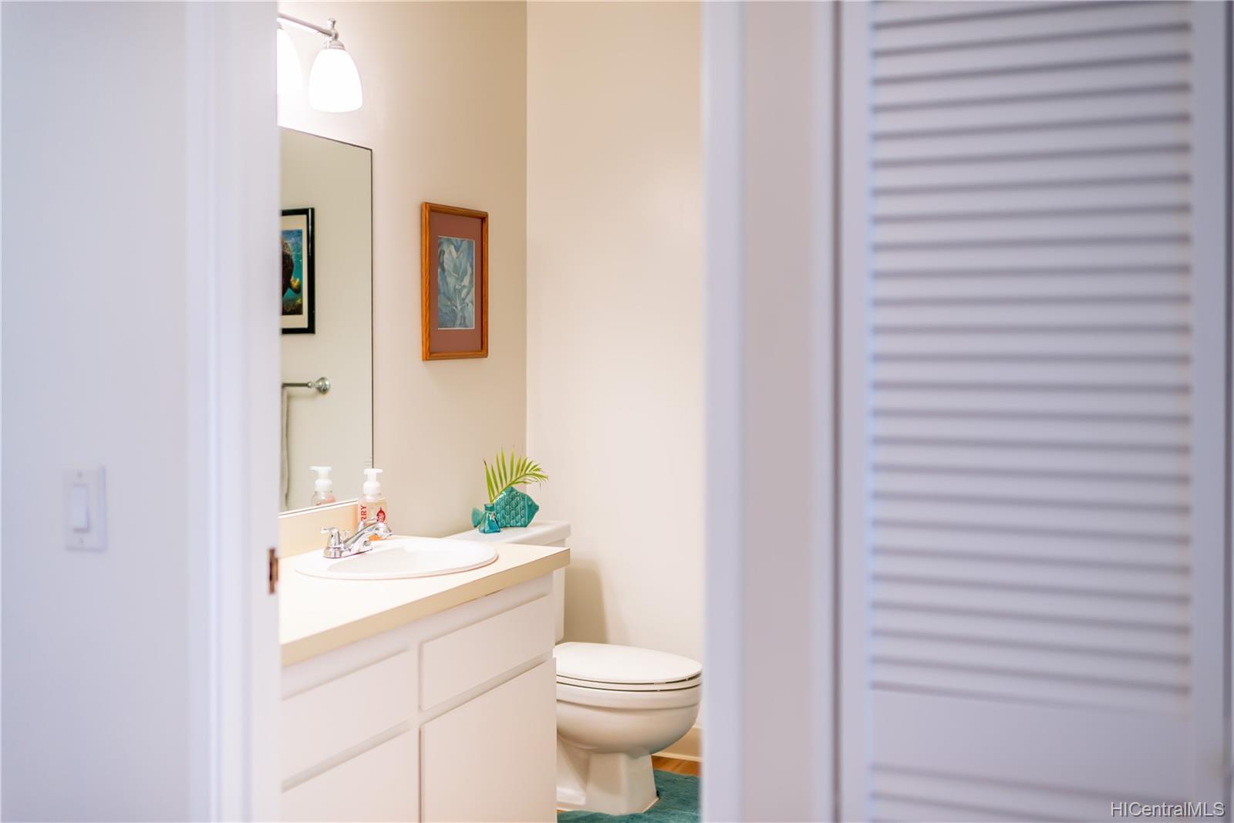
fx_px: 1200
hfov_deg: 54.4
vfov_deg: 37.9
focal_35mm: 35
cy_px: 412
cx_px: 617
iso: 400
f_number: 1.4
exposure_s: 1/400
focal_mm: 35
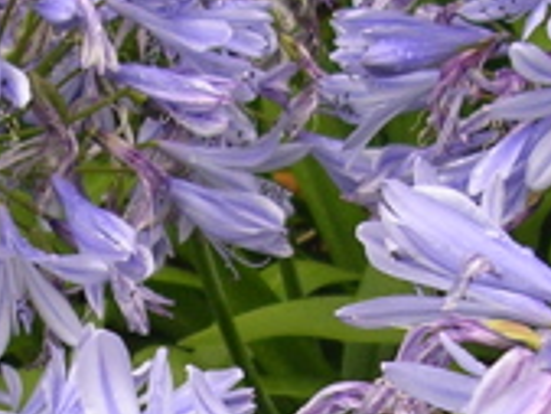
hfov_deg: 13.7
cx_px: 209
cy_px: 606
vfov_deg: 10.0
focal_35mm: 144
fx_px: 2294
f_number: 2.8
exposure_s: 1/160
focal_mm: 5.8
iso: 50
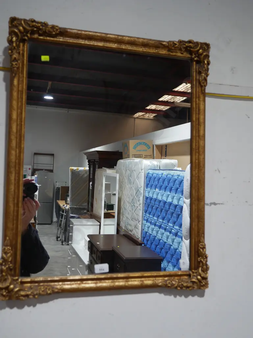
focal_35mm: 38
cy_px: 169
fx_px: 370
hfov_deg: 37.8
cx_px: 126
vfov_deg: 49.0
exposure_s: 1/60
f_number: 4.1
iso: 250
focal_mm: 19
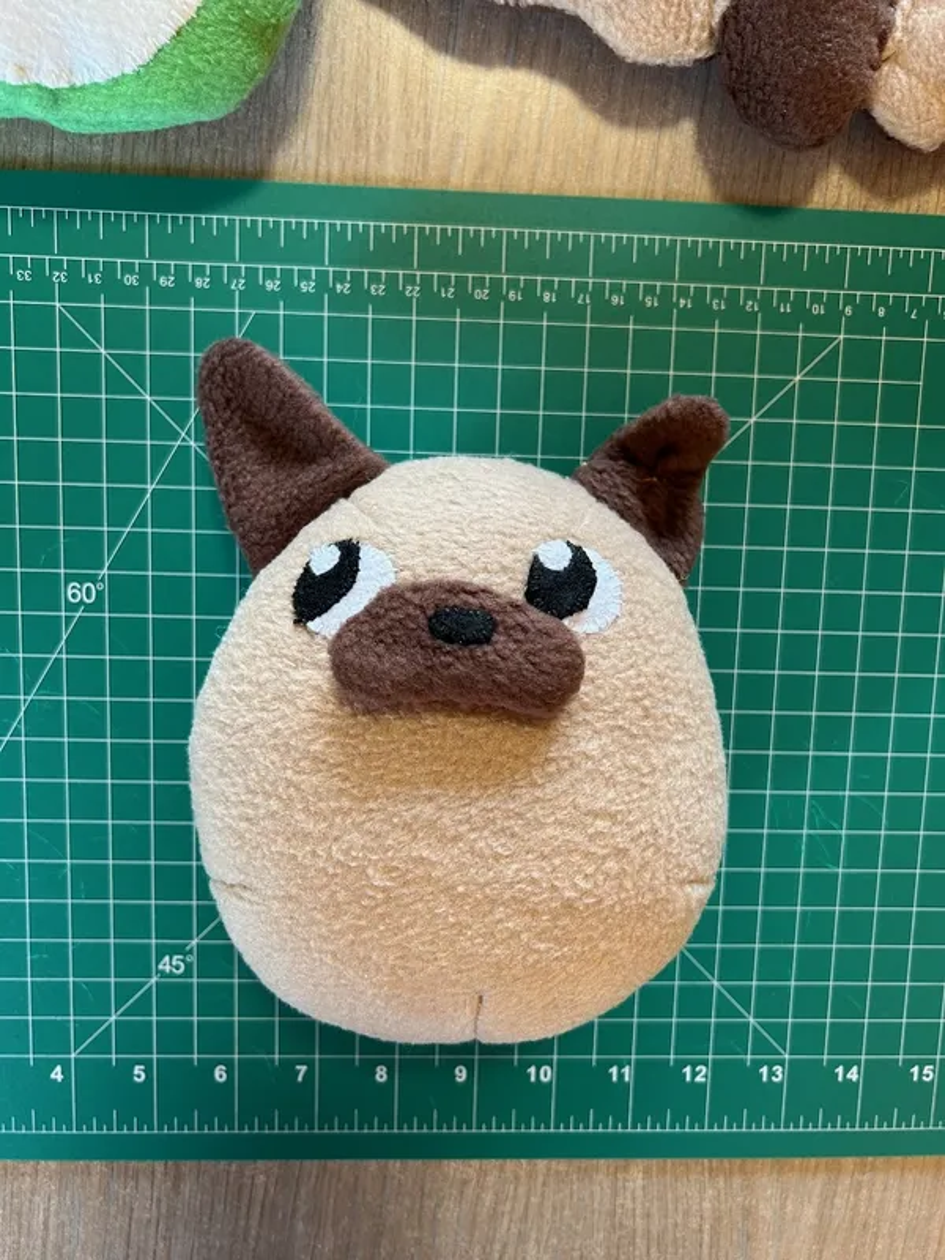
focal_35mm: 26
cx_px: 472
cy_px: 630
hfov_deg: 53.1
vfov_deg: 67.3
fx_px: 946
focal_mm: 5.7
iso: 125
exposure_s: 1/70
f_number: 1.5
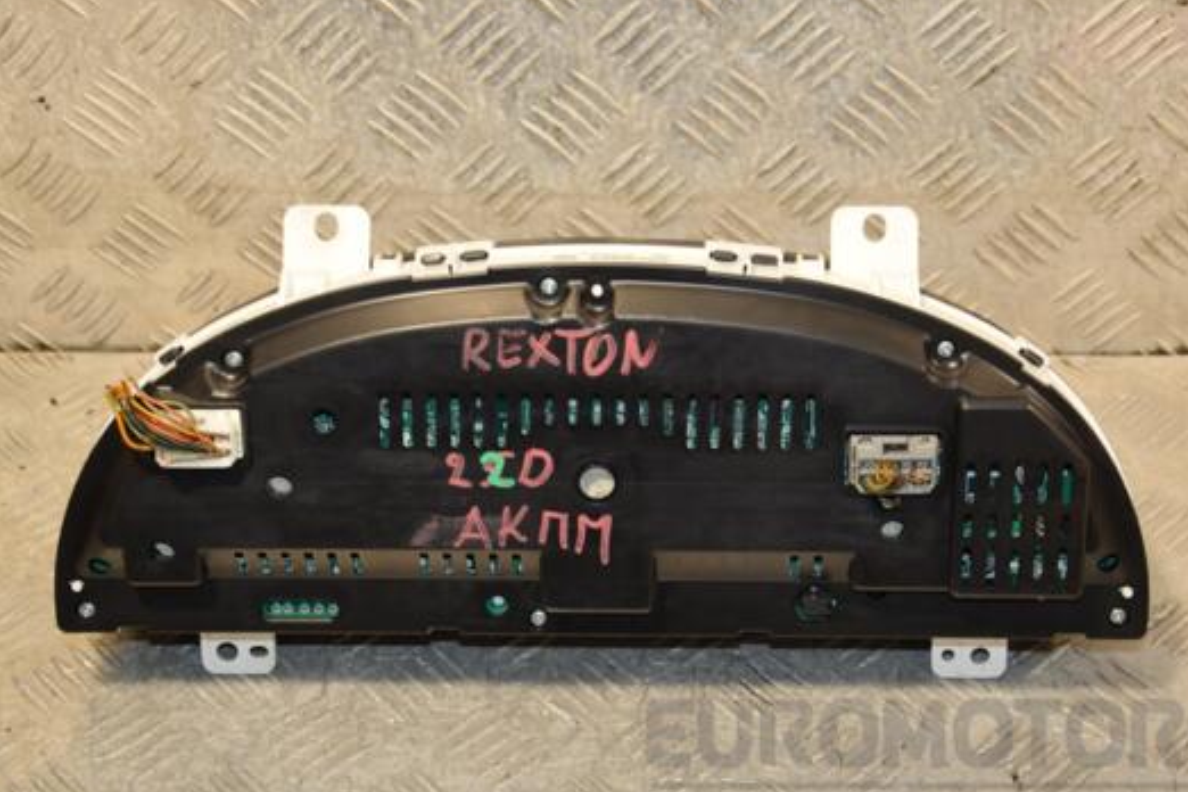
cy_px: 430
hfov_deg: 29.2
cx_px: 603
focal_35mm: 69
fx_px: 2277
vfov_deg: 19.7
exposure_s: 1/200
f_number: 5.6
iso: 800
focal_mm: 40
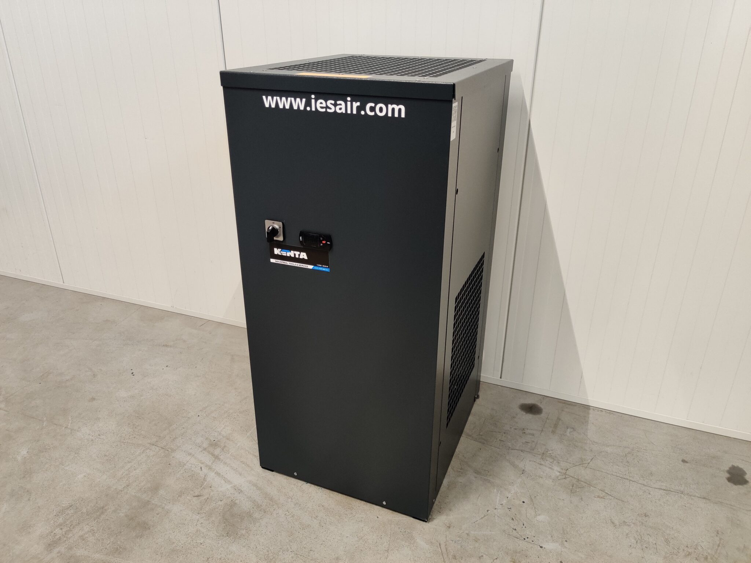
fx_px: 586
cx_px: 376
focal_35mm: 27
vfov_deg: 51.4
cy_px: 282
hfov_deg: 65.3
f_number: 1.65
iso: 1000
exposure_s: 1/50
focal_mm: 4.75
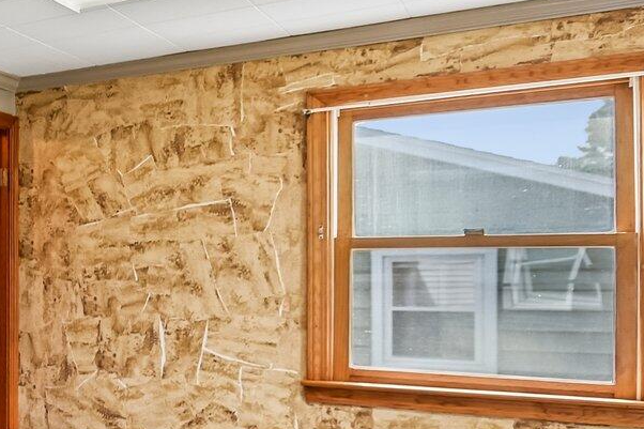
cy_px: 297
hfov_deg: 23.9
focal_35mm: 53
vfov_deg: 25.5
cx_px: -443
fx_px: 942
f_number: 4
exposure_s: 1/125
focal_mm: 15.5
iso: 400
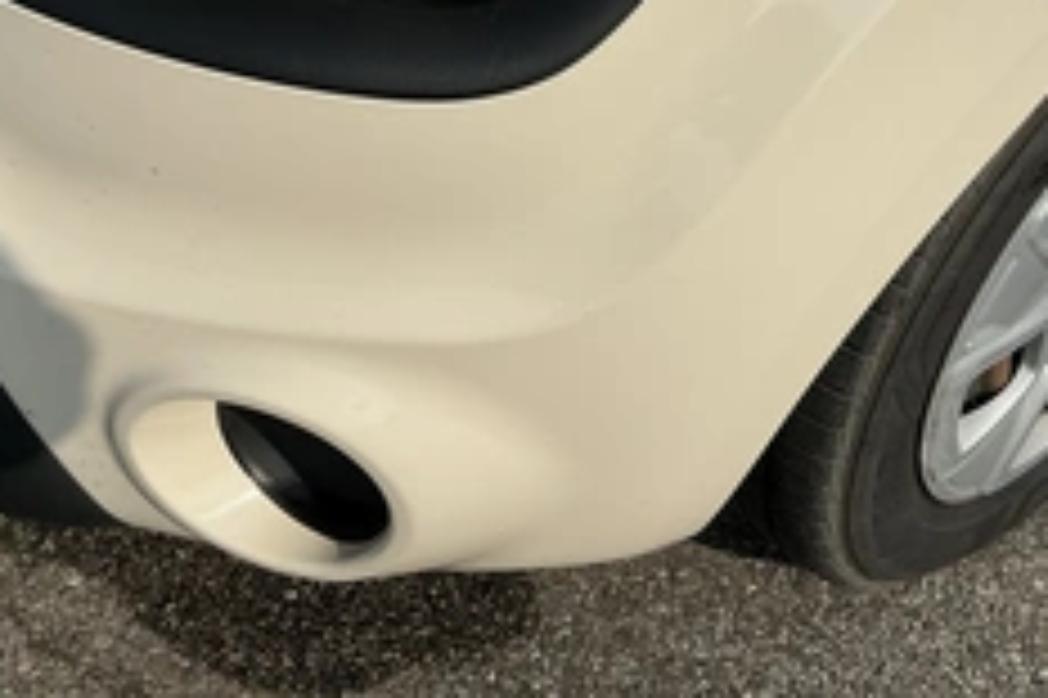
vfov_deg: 25.9
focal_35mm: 50
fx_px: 1454
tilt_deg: -37.5
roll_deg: -4.9
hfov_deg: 39.6
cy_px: 41
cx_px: 472
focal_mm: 3
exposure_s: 1/4065
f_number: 1.8
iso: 25
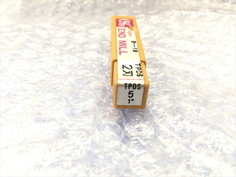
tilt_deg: -34.7
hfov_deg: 61.7
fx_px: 198
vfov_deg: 48.2
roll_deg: -0.4
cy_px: 88
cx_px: 118
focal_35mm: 29
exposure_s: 1/30
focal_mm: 4.15
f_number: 2.2
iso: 100
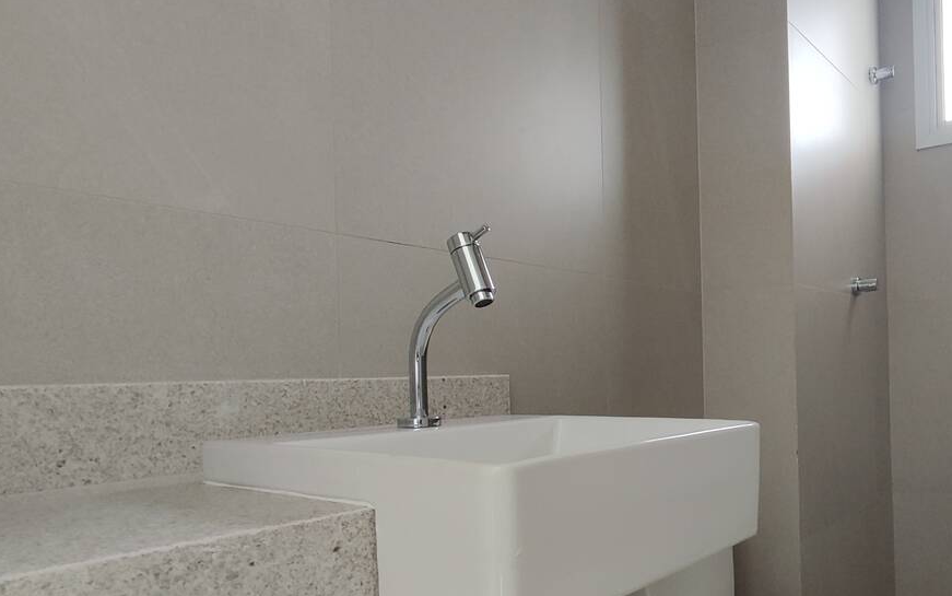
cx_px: 622
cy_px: 358
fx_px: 727
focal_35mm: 28
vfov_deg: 44.3
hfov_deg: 65.0
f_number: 2.2
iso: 87
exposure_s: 1/60
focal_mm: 1.65
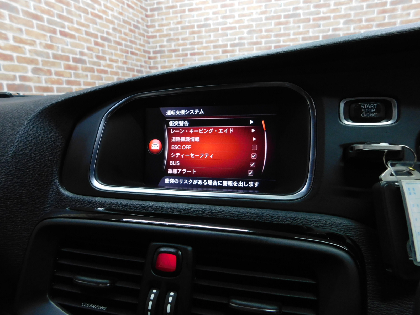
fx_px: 279
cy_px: 158
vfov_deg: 58.9
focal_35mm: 23
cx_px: 210
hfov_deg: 73.9
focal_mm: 4
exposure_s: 1/30
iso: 280
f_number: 3
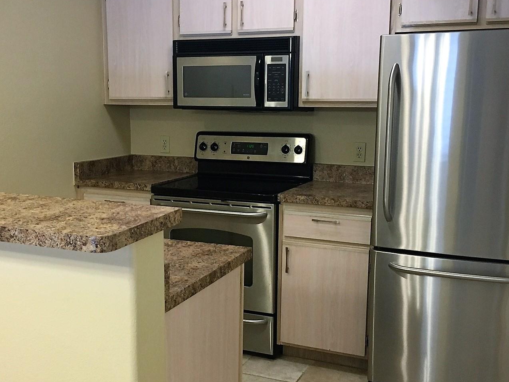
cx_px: 211
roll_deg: +0.8
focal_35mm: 46
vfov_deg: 31.5
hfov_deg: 41.1
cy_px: 202
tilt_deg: -10.1
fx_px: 676
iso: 125
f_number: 2.2
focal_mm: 4.15
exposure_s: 1/30
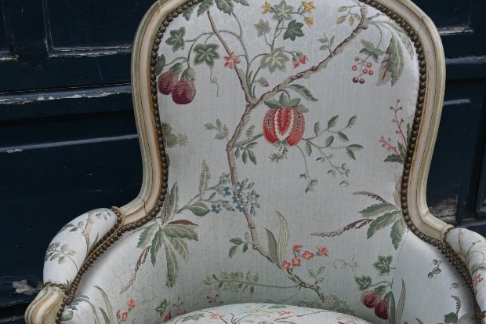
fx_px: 823
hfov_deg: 32.8
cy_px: 399
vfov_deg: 20.6
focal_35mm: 61
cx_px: 288
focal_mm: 21
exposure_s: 1/250
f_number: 5
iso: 200
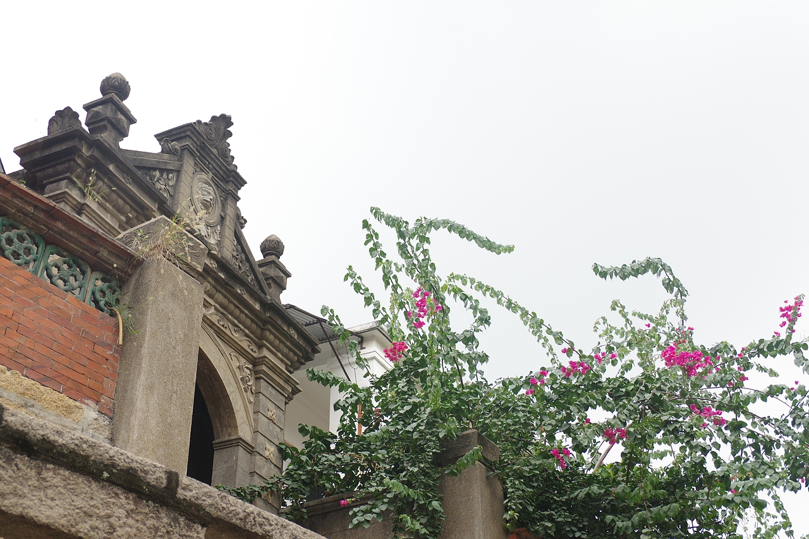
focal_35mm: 45
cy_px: 270
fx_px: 1011
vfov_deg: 29.9
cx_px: 404
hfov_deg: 43.6
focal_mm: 30
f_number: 4.5
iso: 400
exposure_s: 1/160
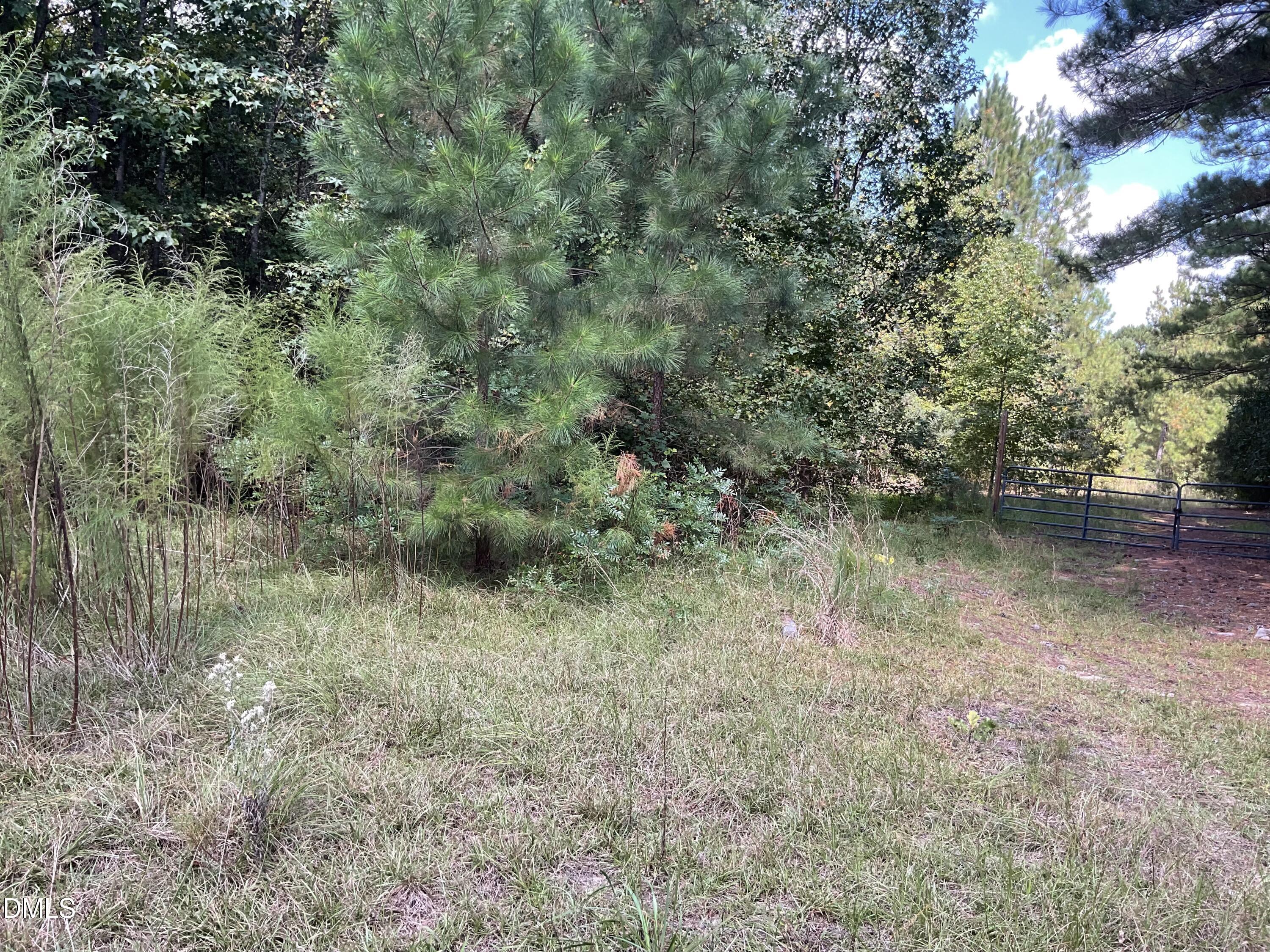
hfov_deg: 61.7
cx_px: 635
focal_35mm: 29
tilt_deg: -3.9
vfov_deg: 48.2
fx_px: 1064
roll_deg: -4.3
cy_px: 476
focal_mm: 3
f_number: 1.8
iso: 16
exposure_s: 1/134
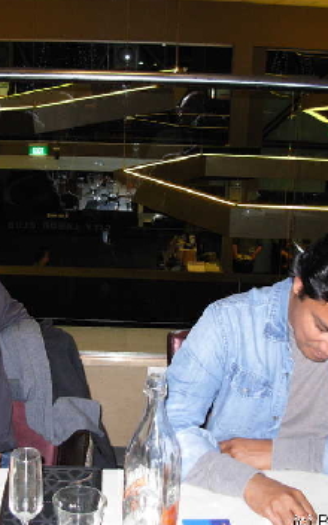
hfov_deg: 23.3
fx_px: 787
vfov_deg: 36.9
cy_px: 264
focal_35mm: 55
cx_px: 88
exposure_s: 1/67.8
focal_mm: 6.3
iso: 237
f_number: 2.9
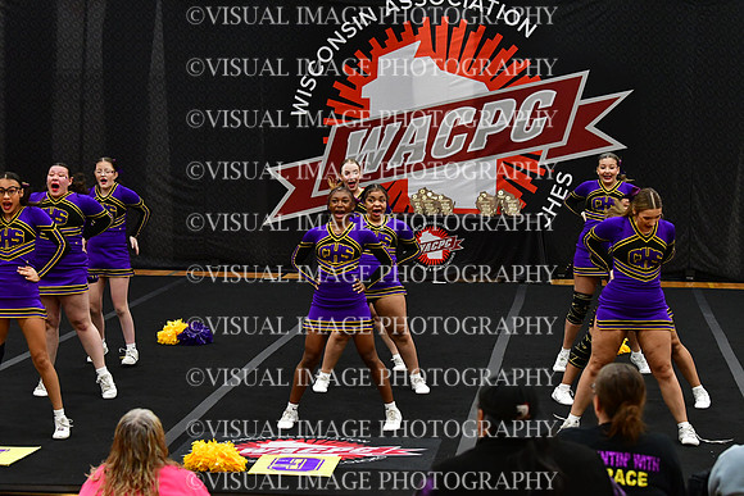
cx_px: 372
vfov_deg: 13.0
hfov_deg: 19.5
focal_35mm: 105
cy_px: 248
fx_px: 2170
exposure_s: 1/500
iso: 4000
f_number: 4
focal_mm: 70
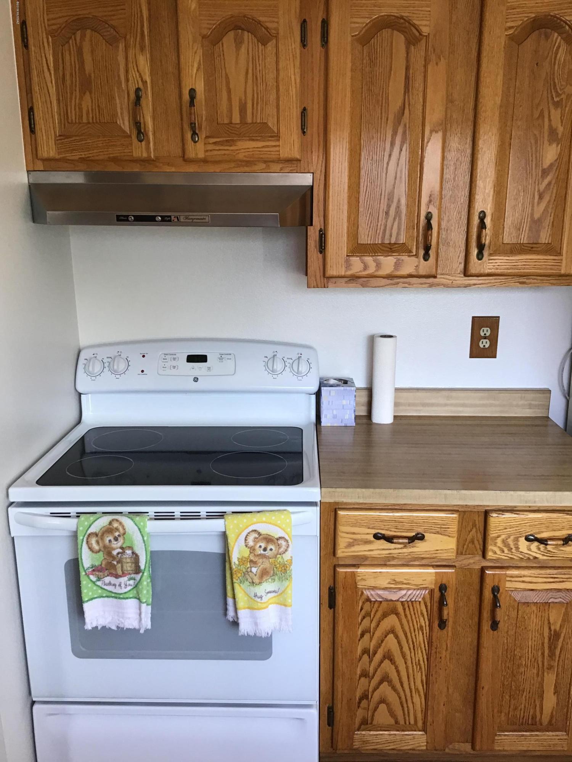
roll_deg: +1.1
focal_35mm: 31
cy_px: 381
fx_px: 683
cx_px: 286
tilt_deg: -14.8
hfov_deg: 45.4
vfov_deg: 58.4
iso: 25
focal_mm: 3.3
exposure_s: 1/33
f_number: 2.4
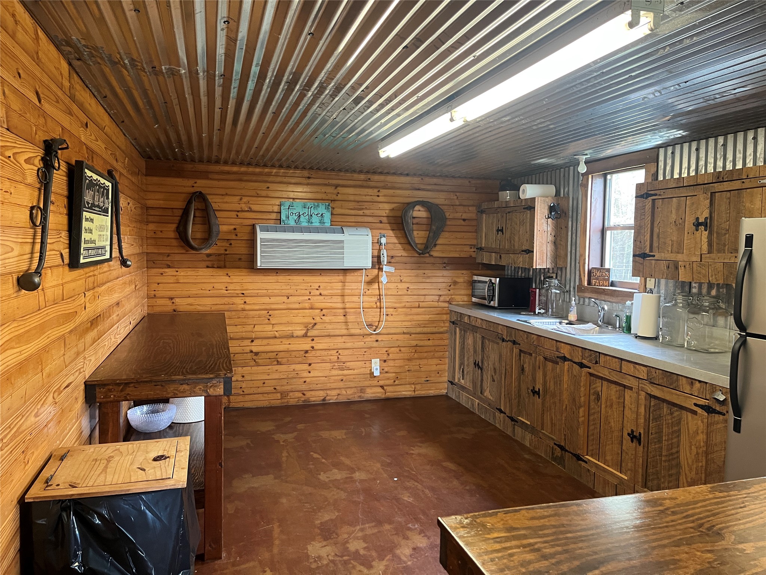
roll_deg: -0.6
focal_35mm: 26
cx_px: 383
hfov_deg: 67.3
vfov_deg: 53.1
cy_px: 288
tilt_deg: -3.9
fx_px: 575
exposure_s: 1/60
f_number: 1.6
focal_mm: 5.1
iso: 250
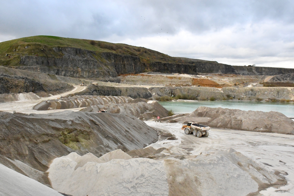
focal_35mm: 39
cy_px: 98
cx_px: 147
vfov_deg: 34.2
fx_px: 318
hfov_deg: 49.6
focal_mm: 26
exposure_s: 1/640
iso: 4000
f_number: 13
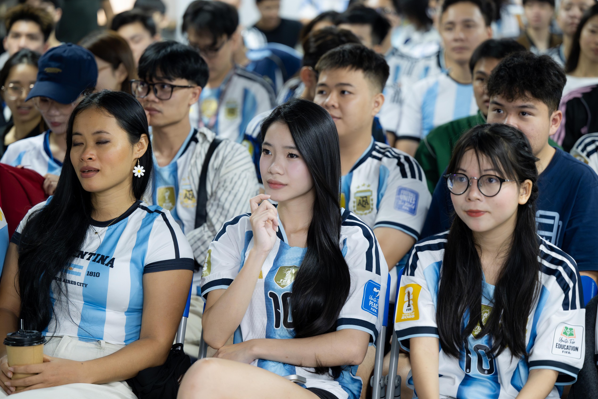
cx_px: 298
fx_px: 1495
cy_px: 199
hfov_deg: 22.6
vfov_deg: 15.2
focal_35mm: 90
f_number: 2.8
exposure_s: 1/250
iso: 1250
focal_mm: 89
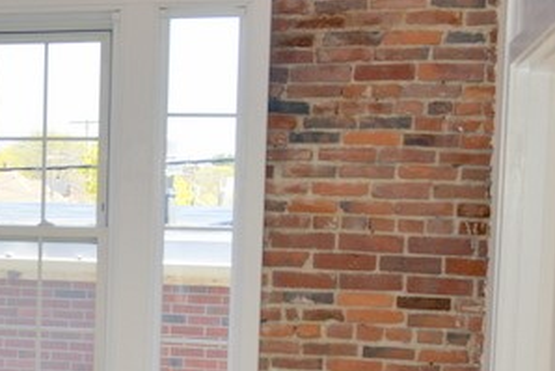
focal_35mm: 103
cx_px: -220
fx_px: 1589
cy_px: 294
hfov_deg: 18.1
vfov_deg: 13.2
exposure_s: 1/125
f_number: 5.6
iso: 180
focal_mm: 20
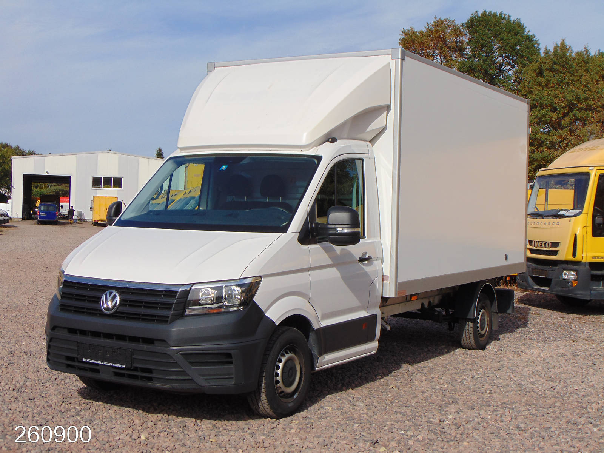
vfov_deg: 29.1
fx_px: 872
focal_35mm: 50
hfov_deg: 38.2
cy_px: 226
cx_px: 302
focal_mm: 9
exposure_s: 1/250
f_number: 9
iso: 80
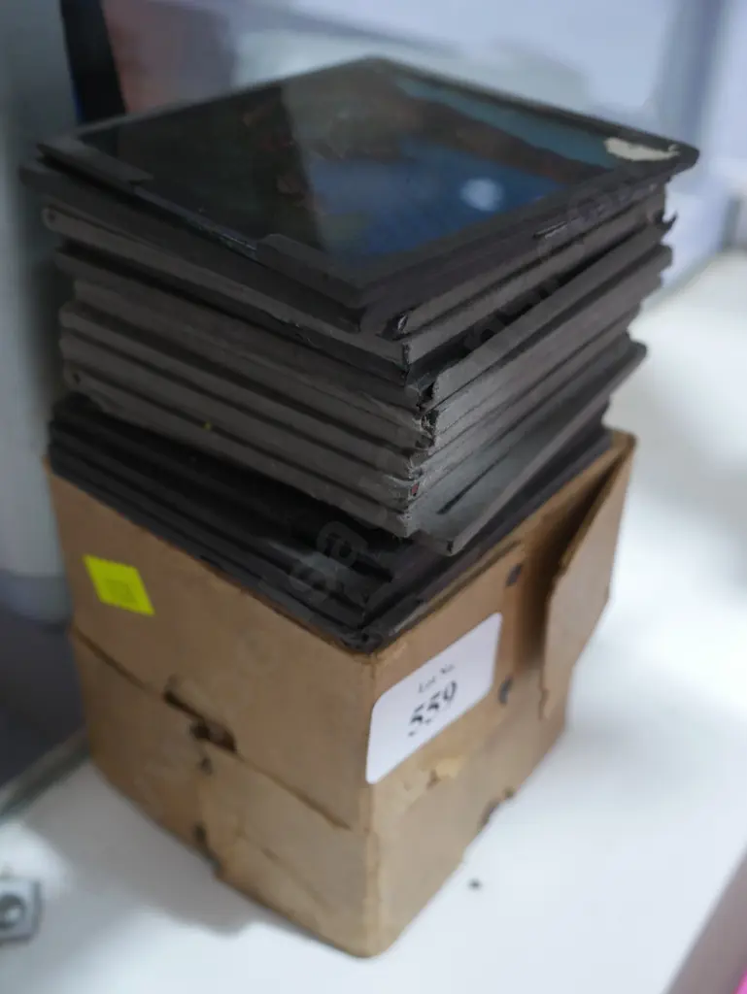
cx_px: 374
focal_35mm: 40
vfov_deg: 46.8
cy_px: 497
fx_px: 1150
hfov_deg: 36.0
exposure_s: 1/60
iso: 1250
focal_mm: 20
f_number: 4.4
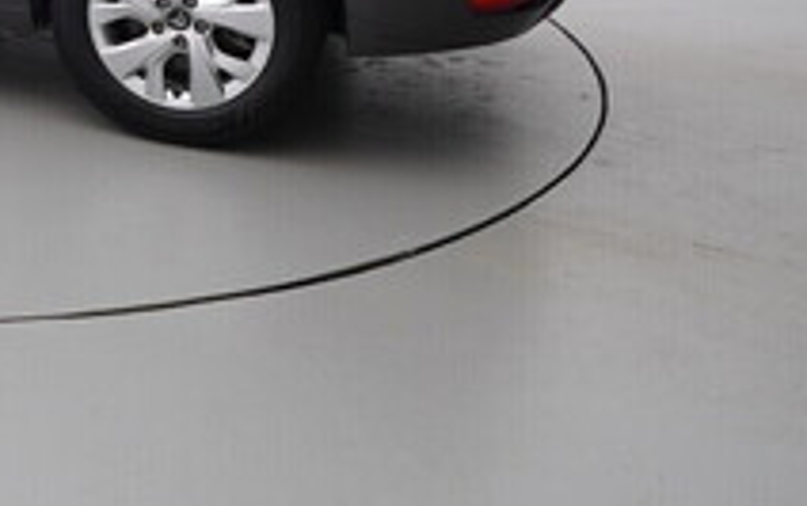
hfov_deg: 28.8
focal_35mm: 59
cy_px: -165
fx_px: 1306
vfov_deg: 20.0
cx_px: -211
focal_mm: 15
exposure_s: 1/80
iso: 200
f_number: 5
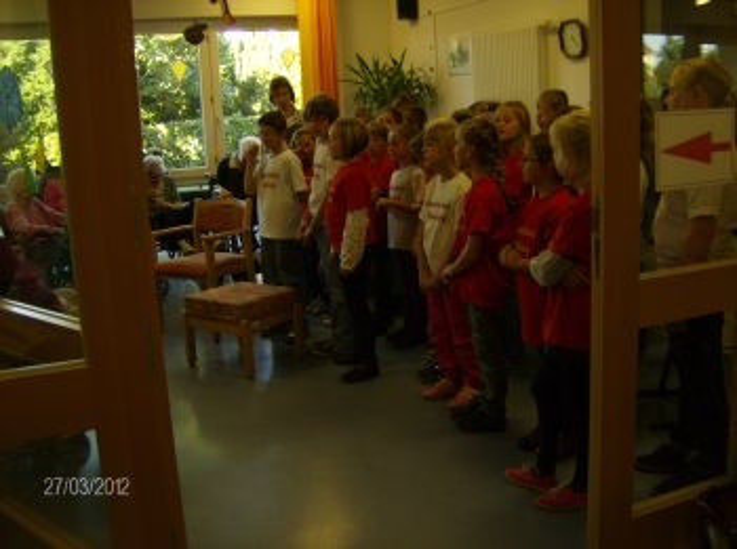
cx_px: 368
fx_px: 765
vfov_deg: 39.5
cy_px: 274
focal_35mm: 36
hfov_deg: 51.4
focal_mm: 6
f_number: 2.8
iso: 200
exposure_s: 1/60
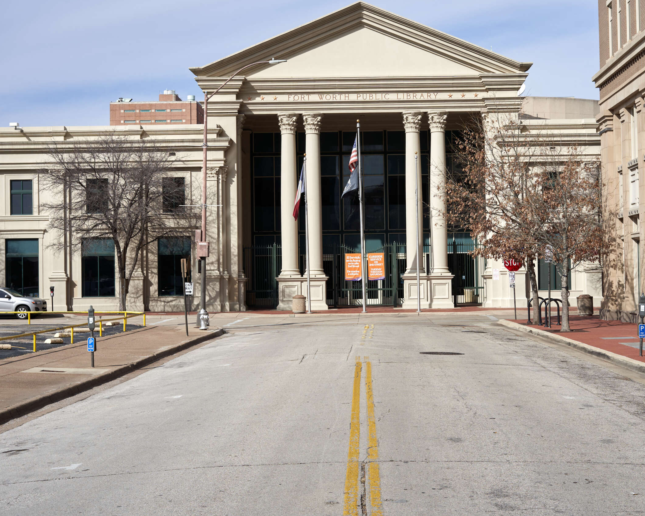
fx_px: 1088
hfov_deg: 33.0
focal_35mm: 57
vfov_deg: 26.7
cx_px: 374
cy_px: 258
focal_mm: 50
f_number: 10
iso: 160
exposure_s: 1/250
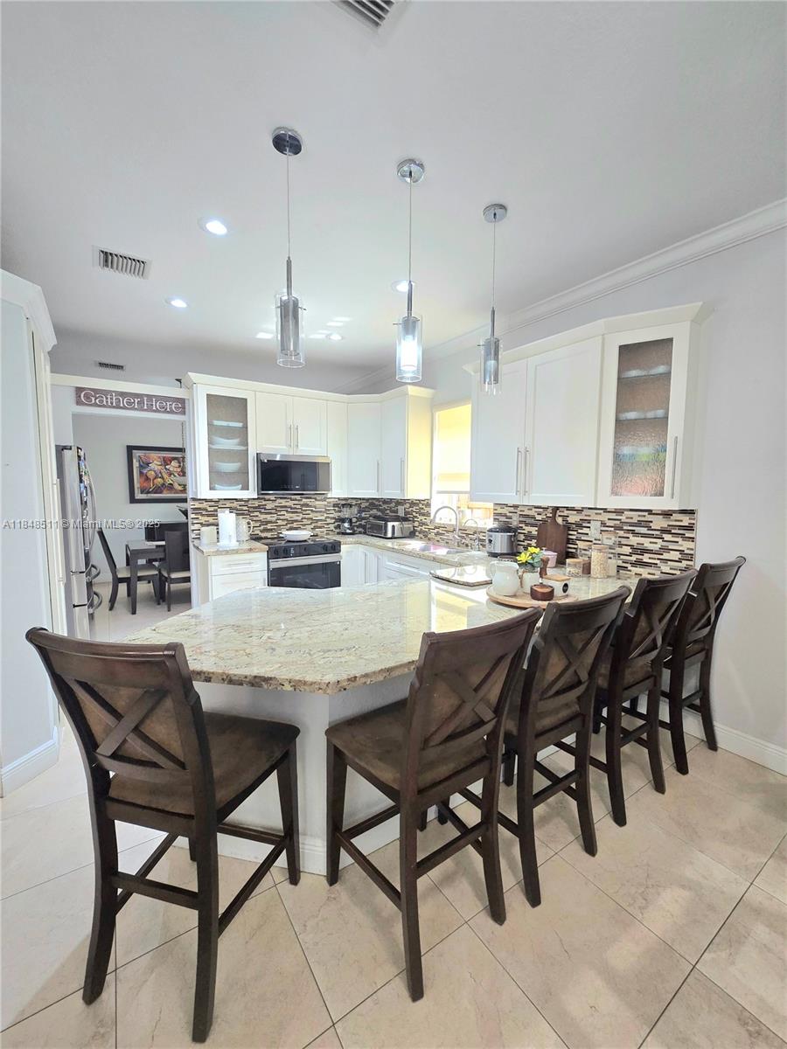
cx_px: 394
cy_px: 524
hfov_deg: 89.9
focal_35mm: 13
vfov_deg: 106.2
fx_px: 394
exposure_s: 1/60.2
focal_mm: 2.2
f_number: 2.2
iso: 160
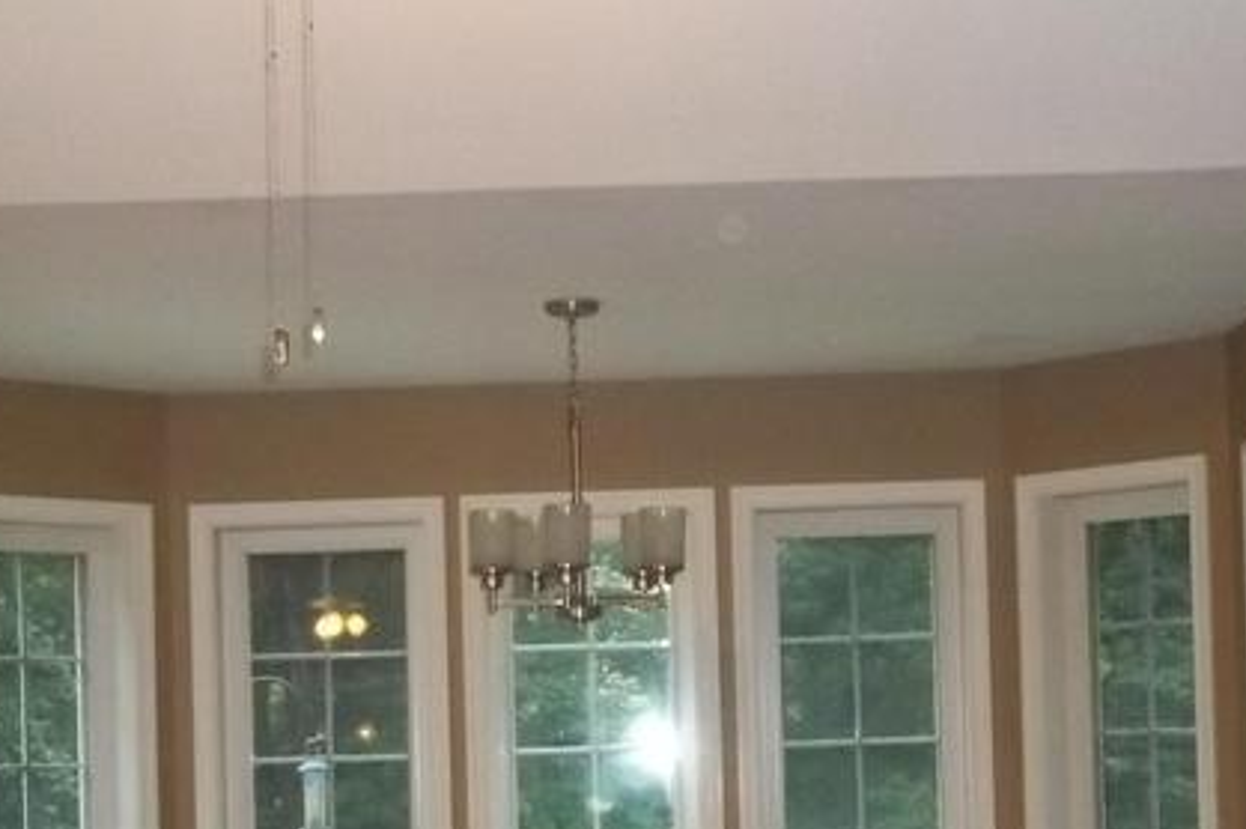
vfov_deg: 19.7
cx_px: 654
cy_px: 707
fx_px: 2352
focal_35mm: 68
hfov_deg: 29.7
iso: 400
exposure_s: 1/30
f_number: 2.9
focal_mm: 5.7
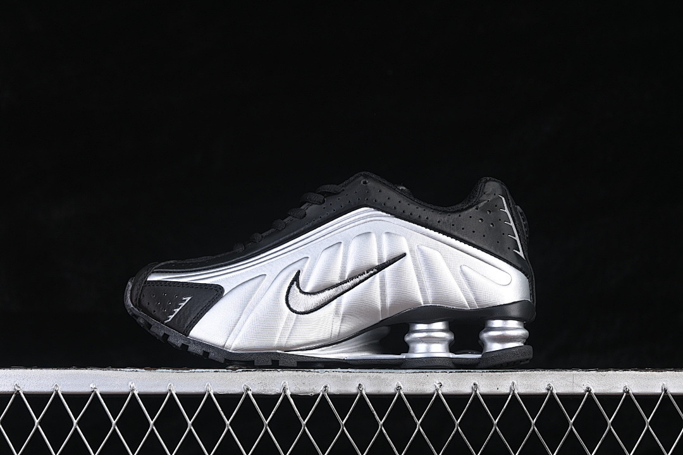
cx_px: 342
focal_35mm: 75
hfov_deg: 27.0
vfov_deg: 18.2
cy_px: 228
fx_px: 1423
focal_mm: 50
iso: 160
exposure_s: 1/60
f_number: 6.3
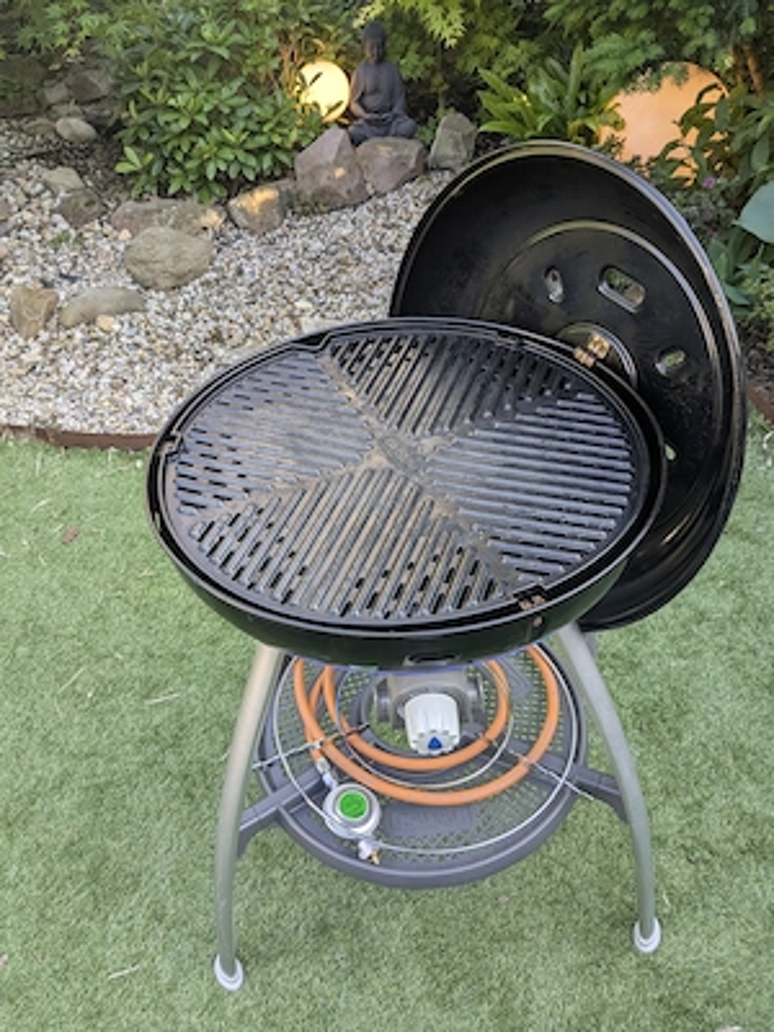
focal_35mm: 27
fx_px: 805
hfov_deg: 51.4
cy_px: 516
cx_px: 387
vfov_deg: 65.3
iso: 54
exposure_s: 1/195
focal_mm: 4.38
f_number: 1.73
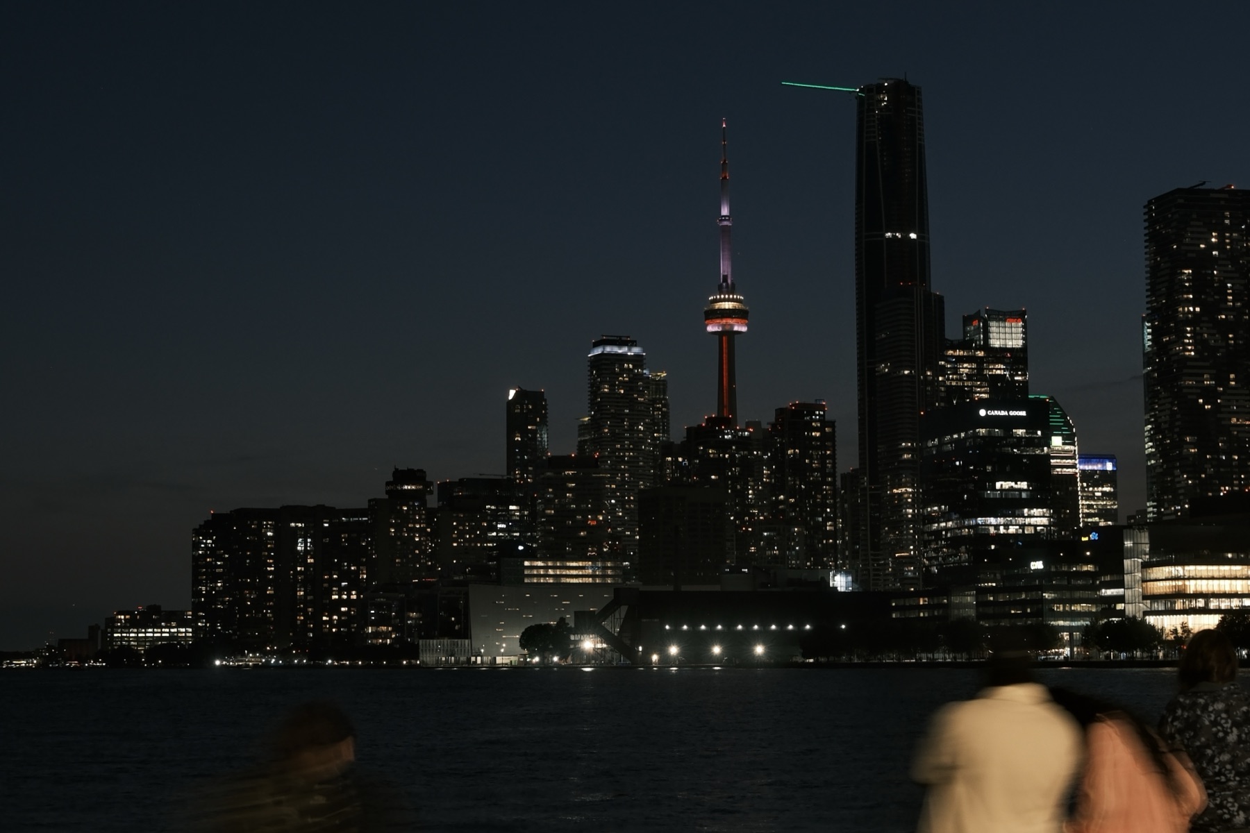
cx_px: 625
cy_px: 416
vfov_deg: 37.9
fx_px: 1215
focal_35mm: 35
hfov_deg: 54.4
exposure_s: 1/2
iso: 160
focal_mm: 23
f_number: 4
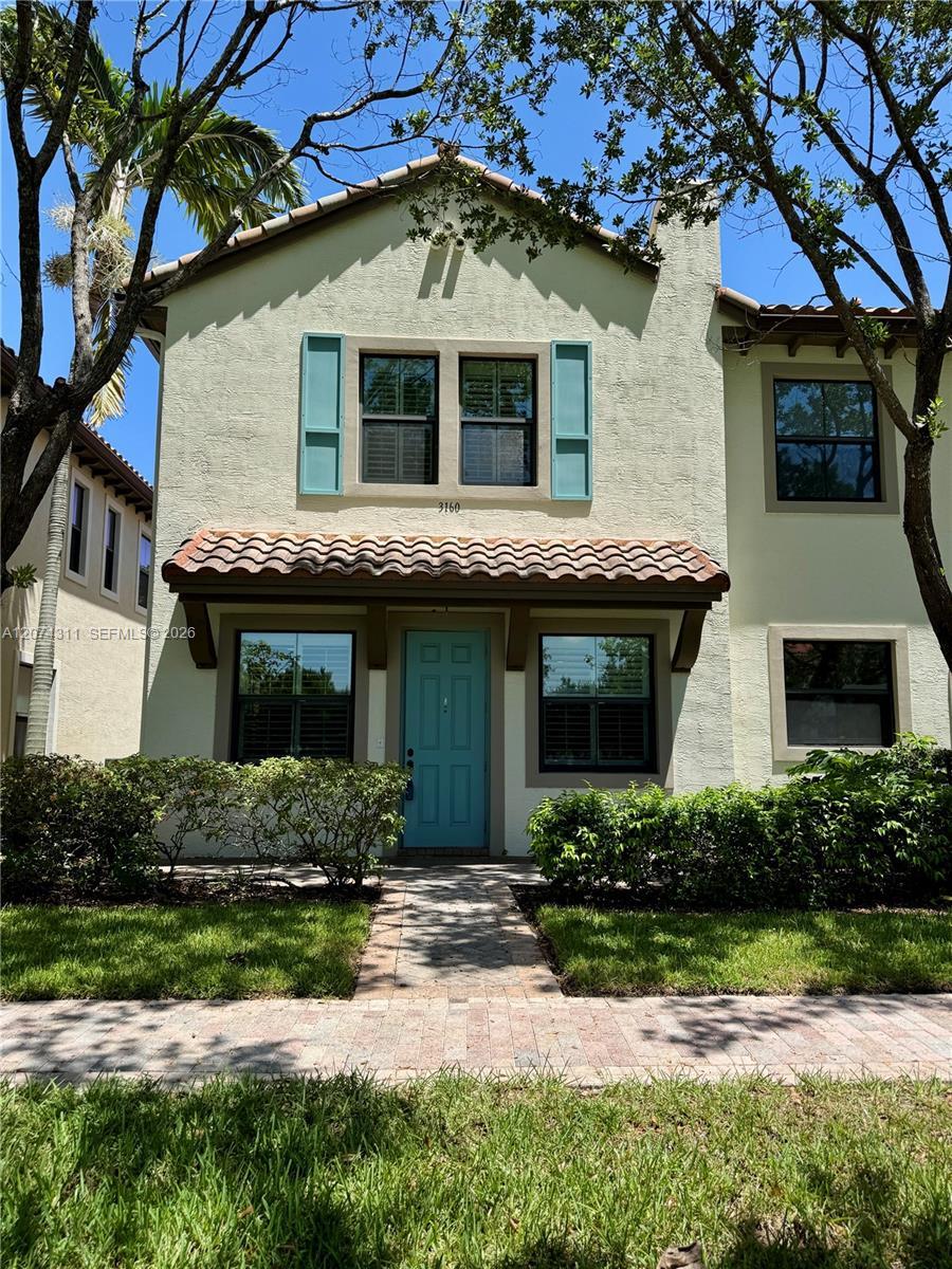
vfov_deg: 71.6
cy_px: 634
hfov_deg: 56.8
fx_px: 880
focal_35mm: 24
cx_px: 476
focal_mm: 6.76
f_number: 1.78
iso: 80
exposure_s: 1/3802
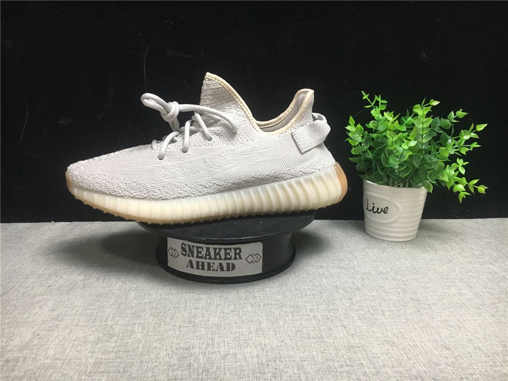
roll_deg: -0.5
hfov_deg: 61.7
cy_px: 190
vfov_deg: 48.2
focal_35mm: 29
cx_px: 254
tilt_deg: -14.9
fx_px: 426
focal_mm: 4.15
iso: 160
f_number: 2.2
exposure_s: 1/33
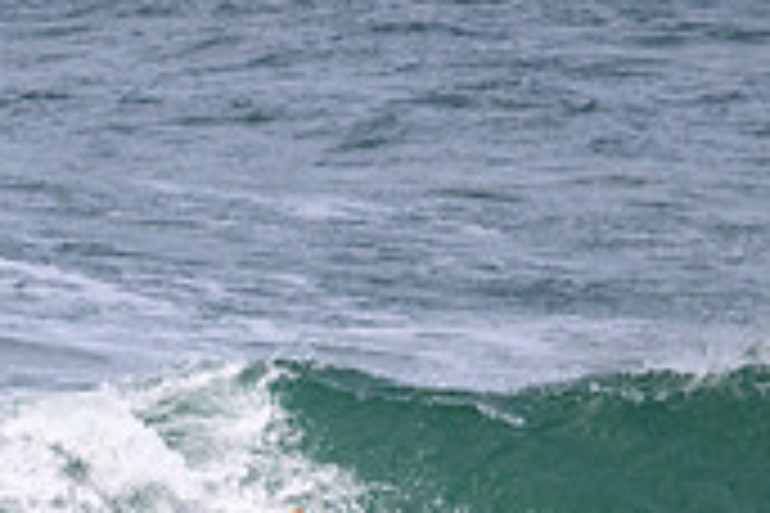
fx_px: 36273
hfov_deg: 1.2
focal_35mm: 1696
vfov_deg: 0.8
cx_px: 59
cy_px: 839
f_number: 11
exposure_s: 1/2000
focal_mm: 500
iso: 900
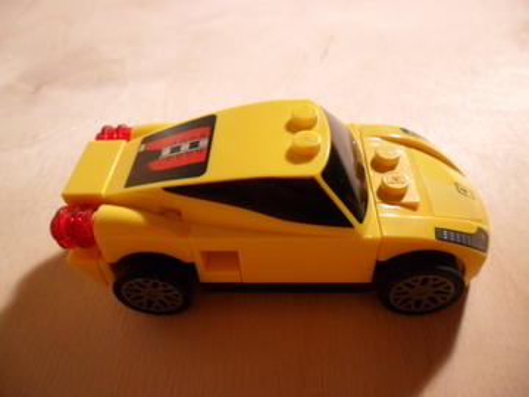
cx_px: 264
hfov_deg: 65.3
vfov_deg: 51.4
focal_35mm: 27
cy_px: 198
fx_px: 413
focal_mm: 4.9
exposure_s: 1/6
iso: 200
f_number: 3.5
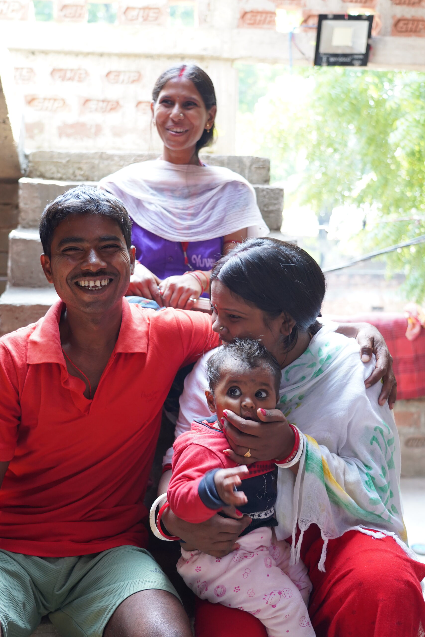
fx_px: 655
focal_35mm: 37
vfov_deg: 51.9
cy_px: 318
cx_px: 212
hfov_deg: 35.9
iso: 1250
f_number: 4
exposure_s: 1/160
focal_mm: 37
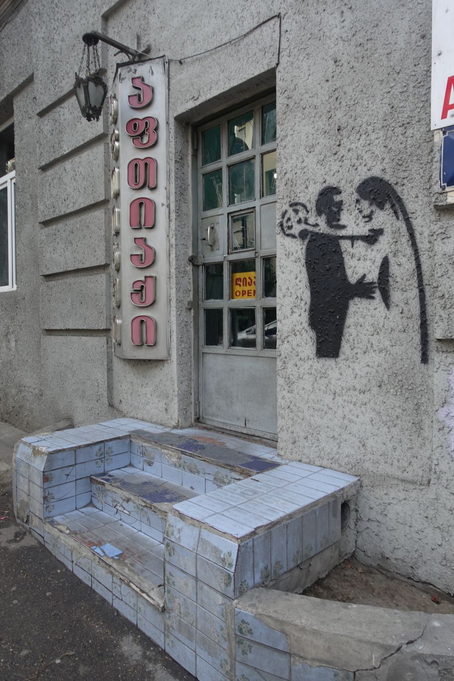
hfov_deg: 53.1
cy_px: 340
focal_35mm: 24
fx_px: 454
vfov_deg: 73.7
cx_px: 227
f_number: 2.8
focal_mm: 8.8
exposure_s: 1/80
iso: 125
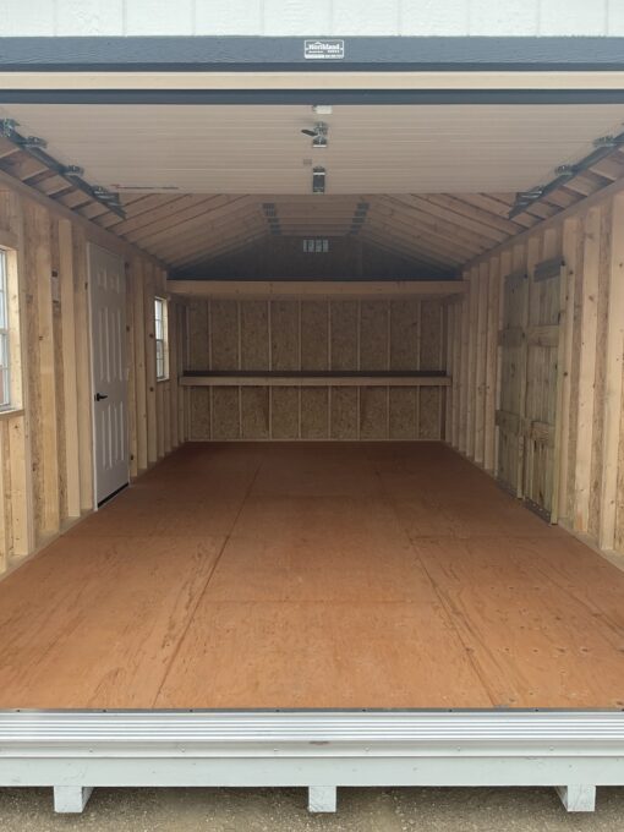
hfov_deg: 48.2
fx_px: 697
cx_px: 312
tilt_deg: -4.7
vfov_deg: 61.7
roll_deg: -0.4
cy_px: 416
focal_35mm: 29
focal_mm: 3
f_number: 1.8
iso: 25
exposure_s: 1/120
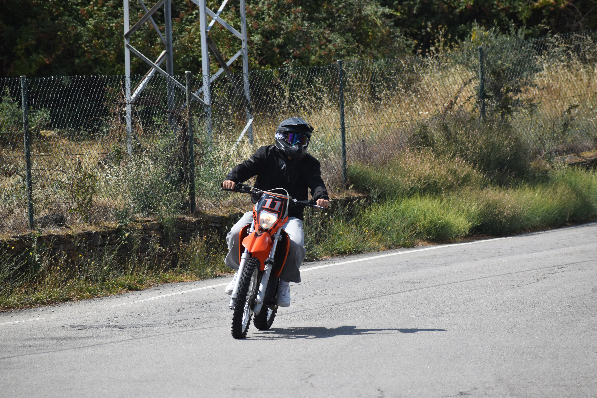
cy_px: 199
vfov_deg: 4.7
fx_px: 4850
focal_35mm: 292
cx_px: 298
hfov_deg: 7.0
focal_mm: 195
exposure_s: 1/1600
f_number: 7.1
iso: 400
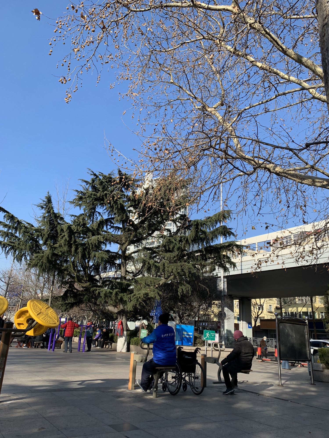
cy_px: 219
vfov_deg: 67.3
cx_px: 164
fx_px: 329
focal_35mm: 26
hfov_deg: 53.1
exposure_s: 1/1176
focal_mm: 4.25
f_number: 1.8
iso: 25
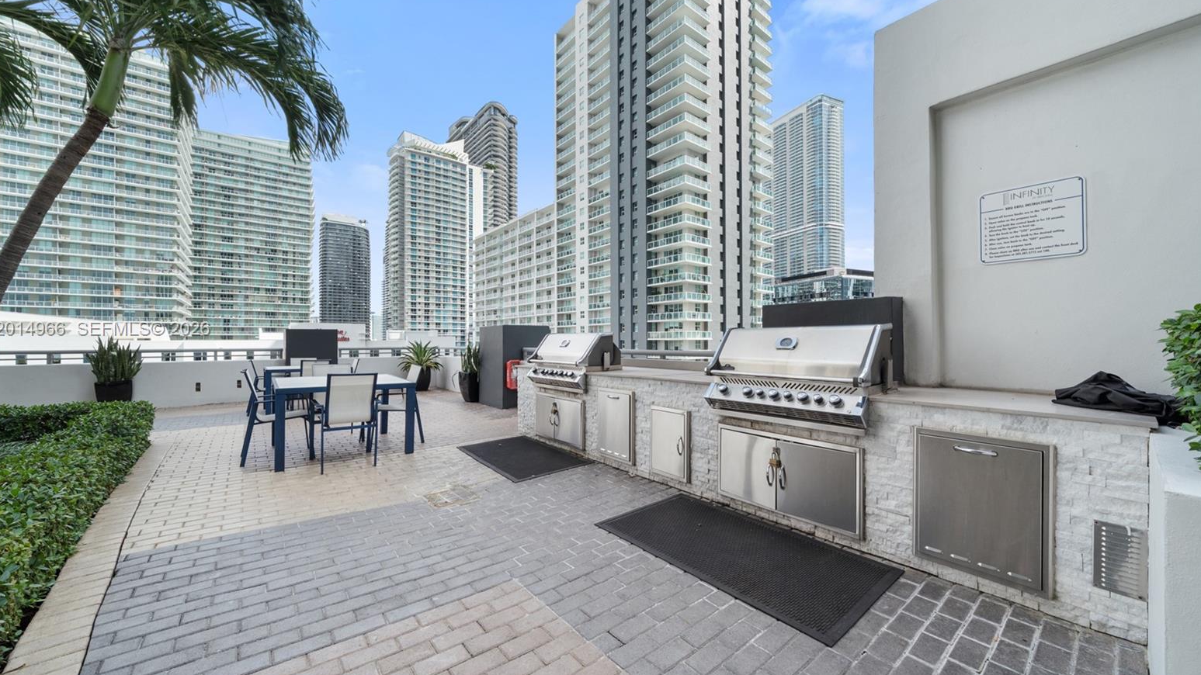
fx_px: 414
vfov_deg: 78.4
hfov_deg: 110.8
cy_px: 330
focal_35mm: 13
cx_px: 589
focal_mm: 12
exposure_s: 1/125
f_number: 9
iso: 500
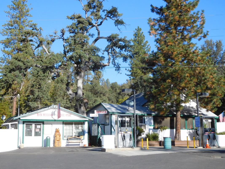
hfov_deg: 38.2
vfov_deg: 29.1
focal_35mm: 50
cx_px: 112
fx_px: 325
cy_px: 84
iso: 125
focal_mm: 8.9
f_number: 4.1
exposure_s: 1/640
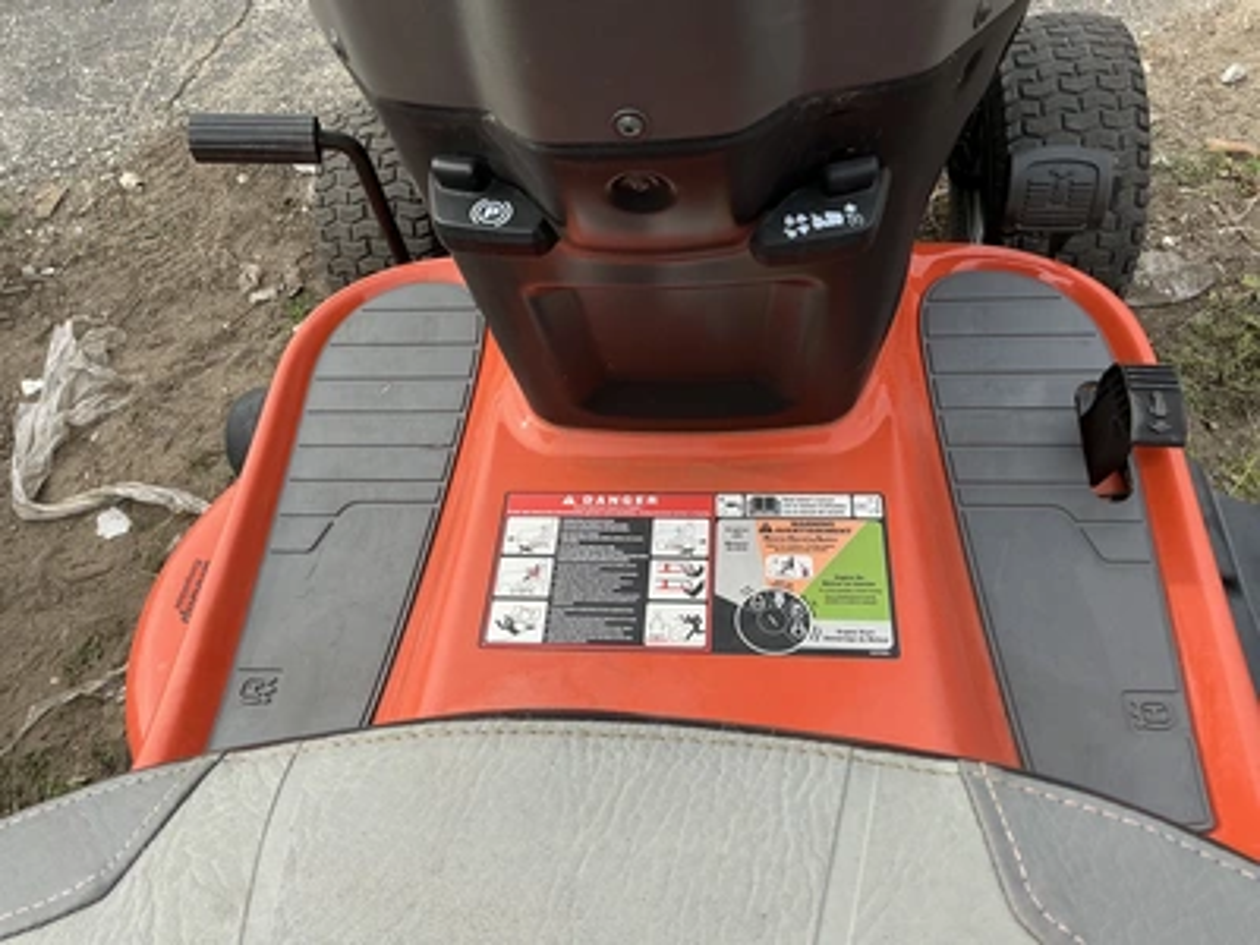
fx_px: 1019
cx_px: 630
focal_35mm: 28
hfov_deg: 63.4
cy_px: 472
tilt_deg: -56.2
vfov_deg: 49.7
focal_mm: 3
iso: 25
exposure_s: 1/283
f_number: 1.8
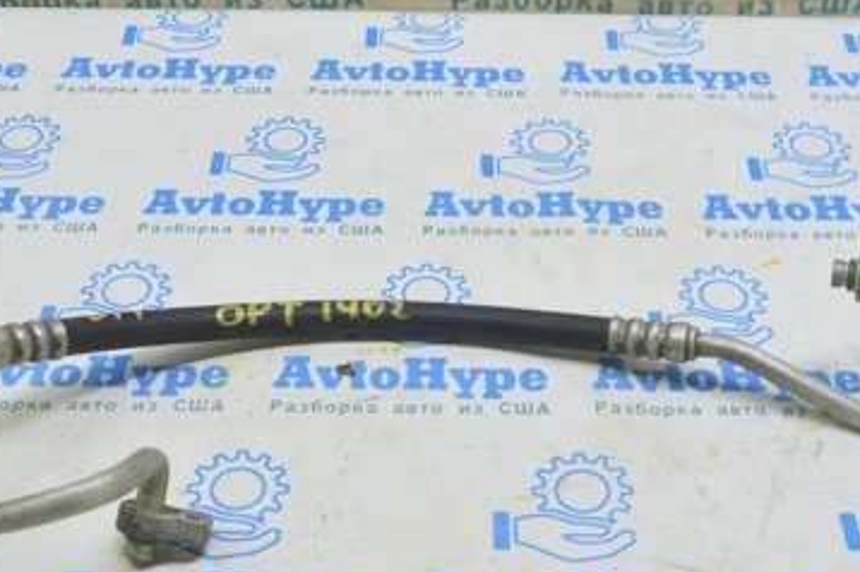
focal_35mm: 59
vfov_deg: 23.0
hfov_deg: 34.0
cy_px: 294
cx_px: 425
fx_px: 1408
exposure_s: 1/20
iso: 400
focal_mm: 22
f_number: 5.6
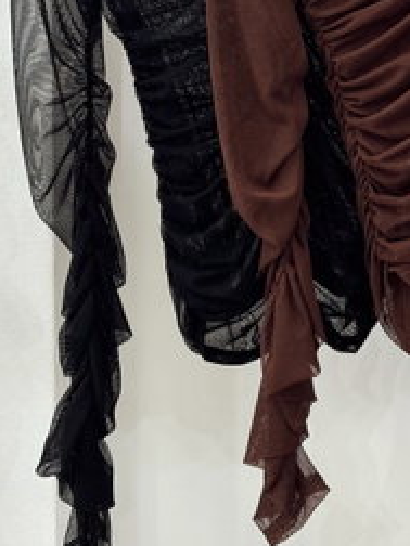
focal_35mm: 55
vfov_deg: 33.1
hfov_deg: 26.1
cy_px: 53
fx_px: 869
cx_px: 328
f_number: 1.5
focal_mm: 5.7
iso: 80
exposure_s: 1/100
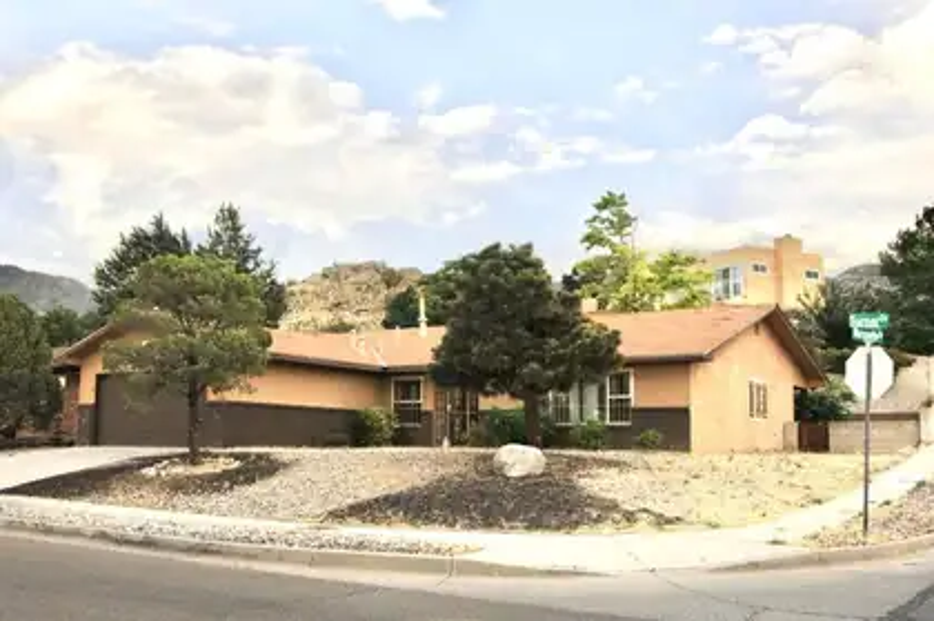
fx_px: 933
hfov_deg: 53.2
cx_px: 467
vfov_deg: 36.8
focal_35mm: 36
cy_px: 310
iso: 100
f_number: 6.3
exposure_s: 1/160
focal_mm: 24
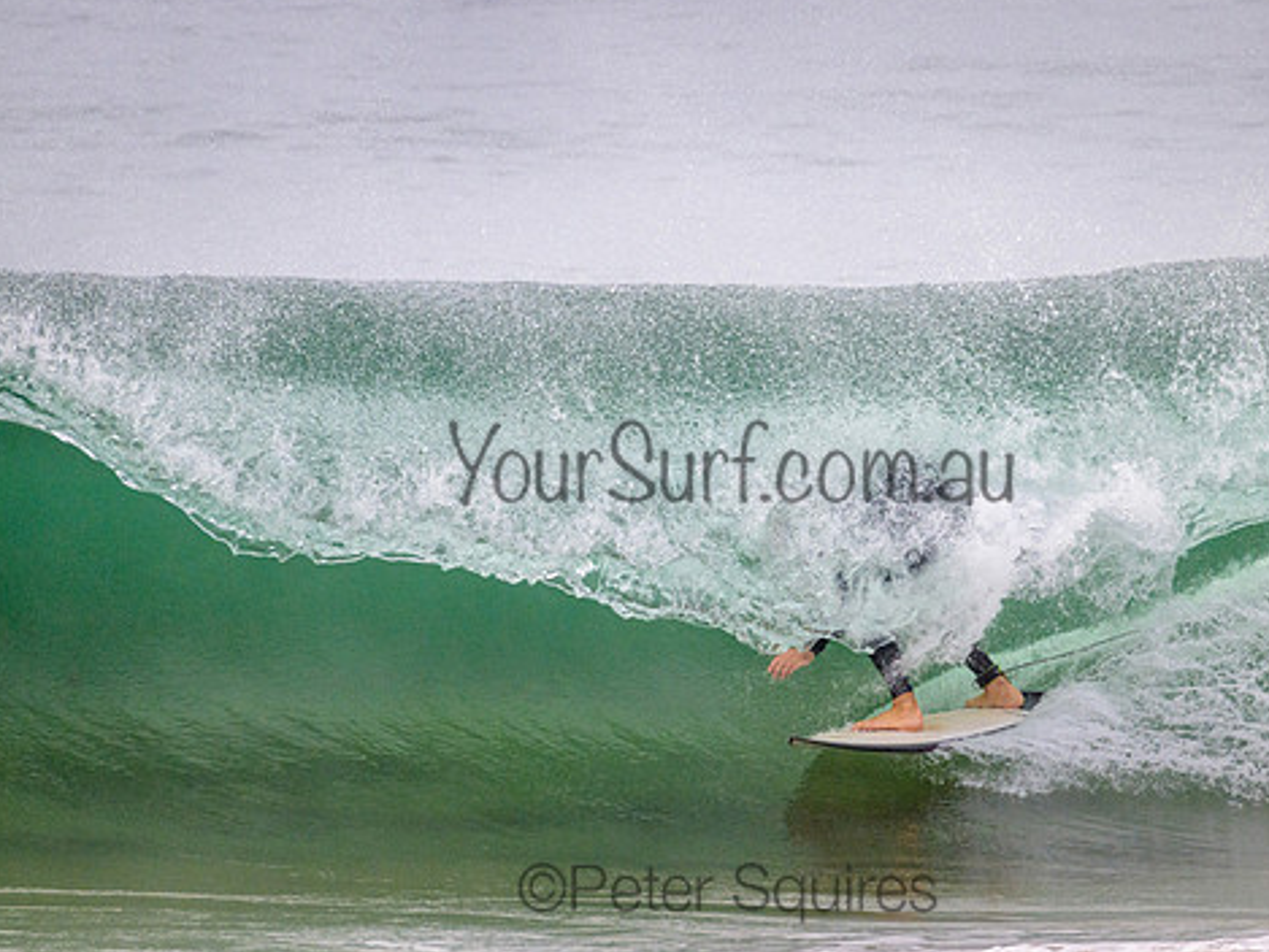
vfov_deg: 1.6
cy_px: 439
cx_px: 728
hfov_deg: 2.1
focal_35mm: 951
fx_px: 34872
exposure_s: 1/2000
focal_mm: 800
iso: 1400
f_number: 11
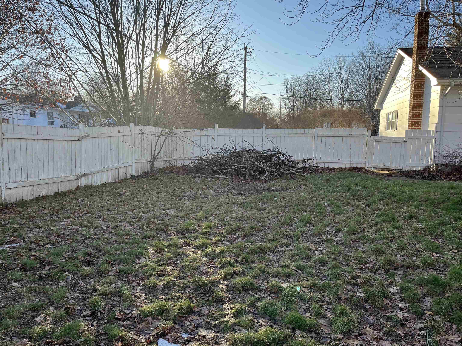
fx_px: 347
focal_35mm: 26
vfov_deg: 53.1
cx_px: 231
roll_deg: -0.4
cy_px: 173
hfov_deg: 67.3
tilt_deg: -6.8
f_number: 1.6
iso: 50
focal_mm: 5.1
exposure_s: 1/816
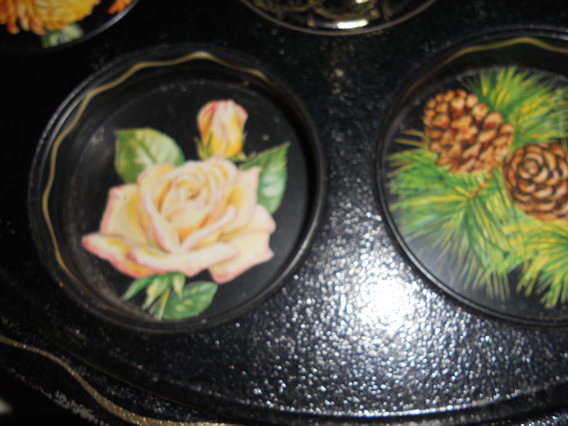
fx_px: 525
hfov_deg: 56.8
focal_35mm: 32
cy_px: 213
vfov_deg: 44.2
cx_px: 284
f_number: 8.8
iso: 80
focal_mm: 5.8
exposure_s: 1/25
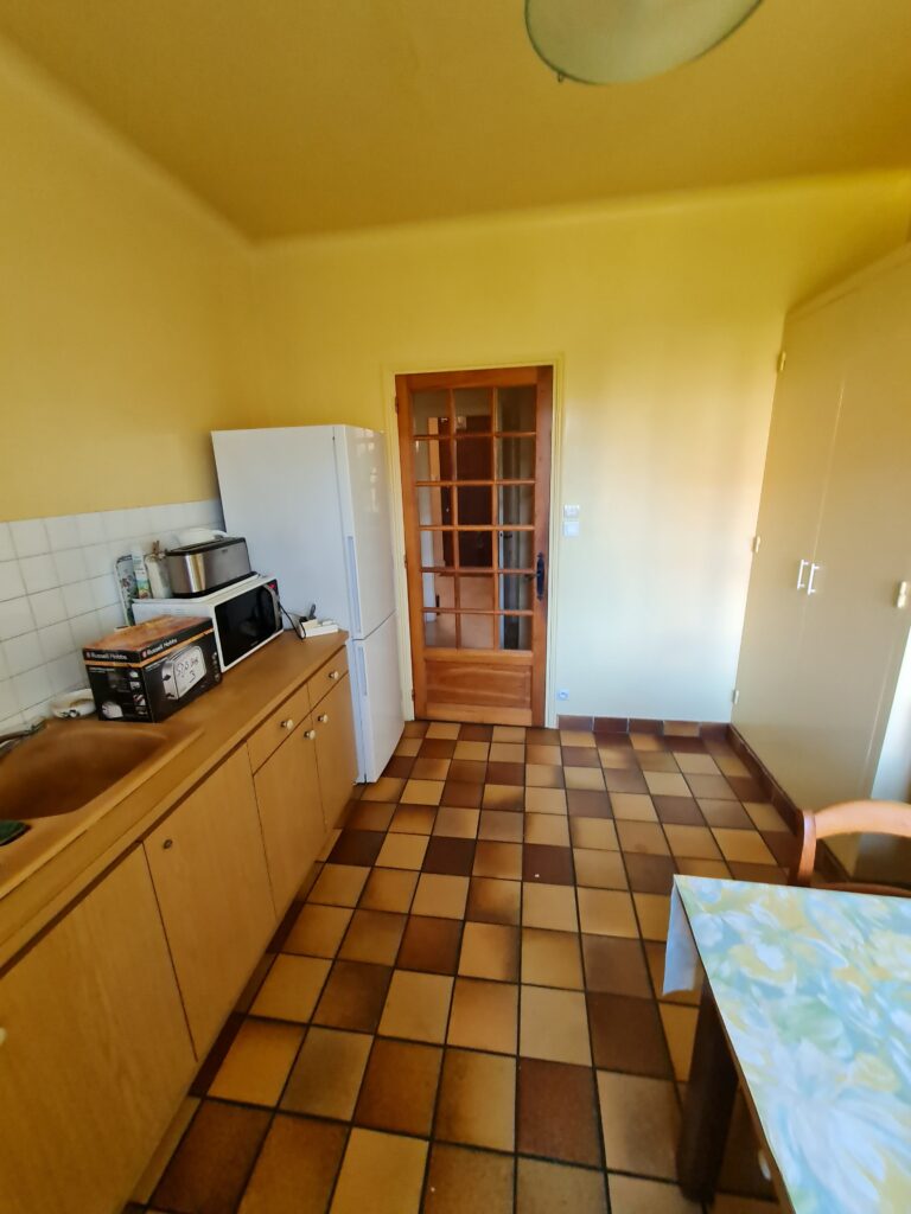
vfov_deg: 106.2
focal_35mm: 13
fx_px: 456
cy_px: 607
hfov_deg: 89.9
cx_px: 456
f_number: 2.2
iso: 320
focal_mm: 2.2
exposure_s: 1/33
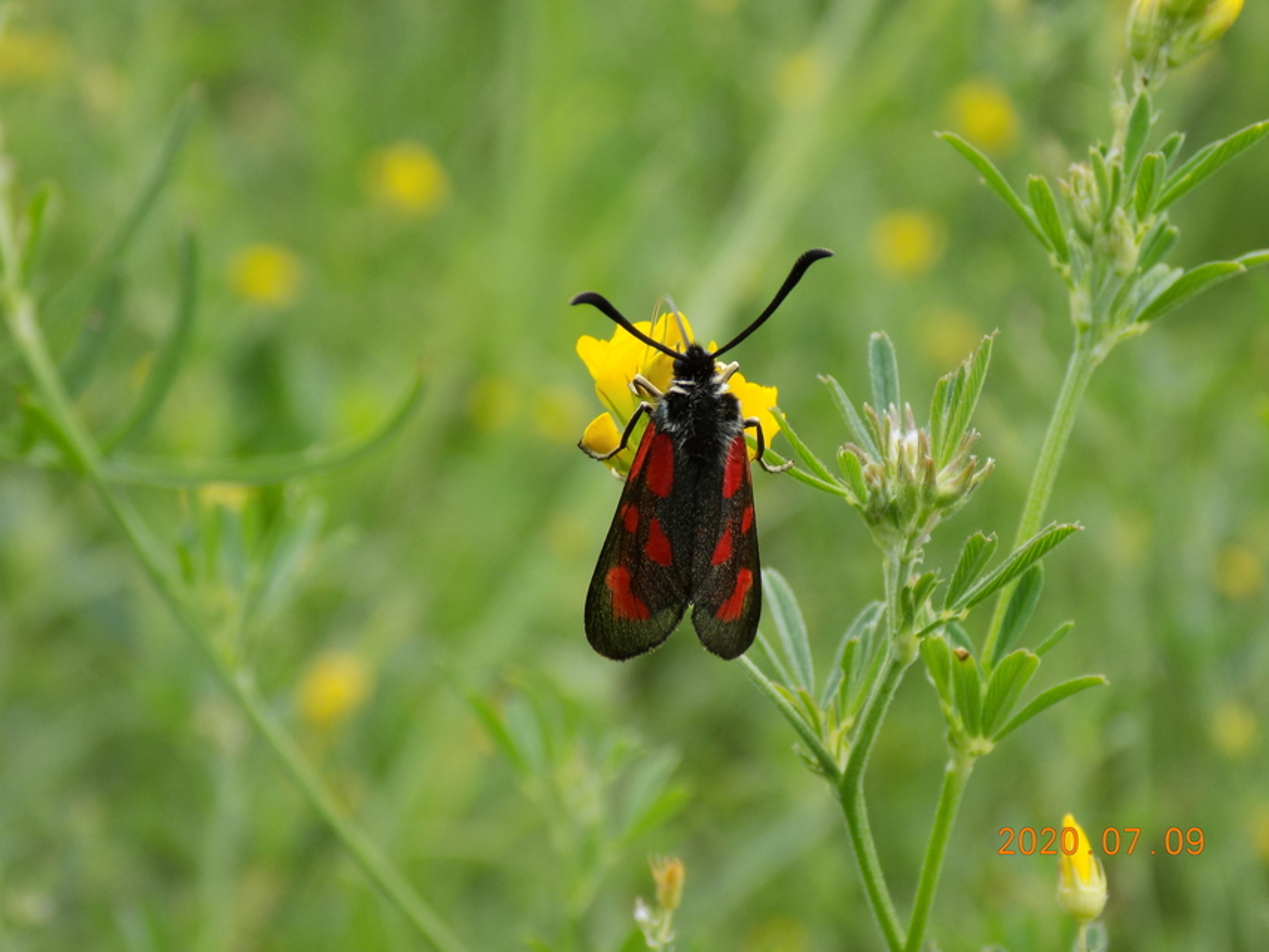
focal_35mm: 118
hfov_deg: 16.7
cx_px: 634
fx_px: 4326
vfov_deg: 12.6
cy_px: 476
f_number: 4.8
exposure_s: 1/125
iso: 80
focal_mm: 20.9
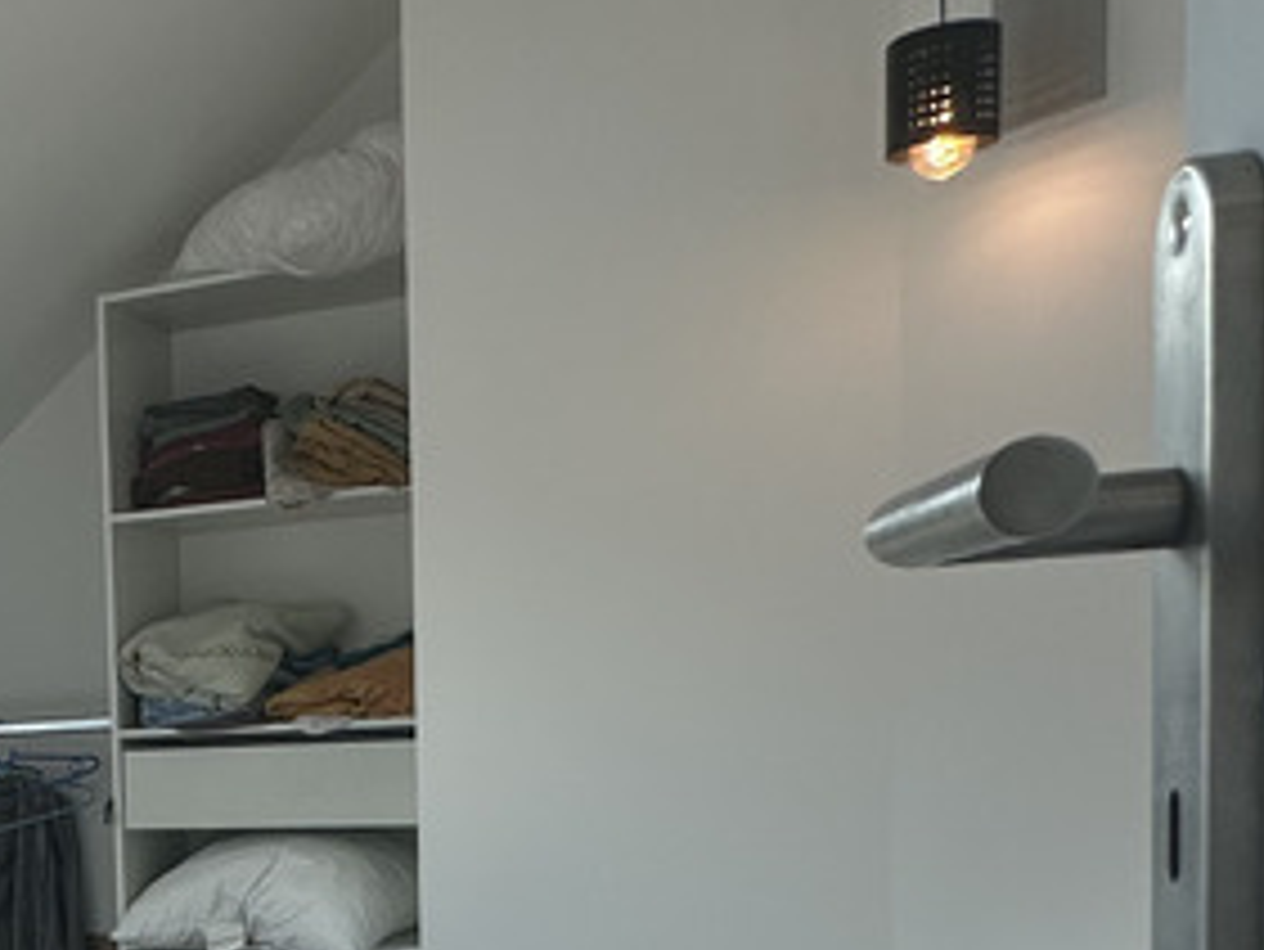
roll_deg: +3.0
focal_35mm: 51
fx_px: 1863
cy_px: 900
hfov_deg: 29.8
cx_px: -387
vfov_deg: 27.3
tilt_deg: -4.0
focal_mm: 2.22
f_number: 2.2
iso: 40
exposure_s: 1/180
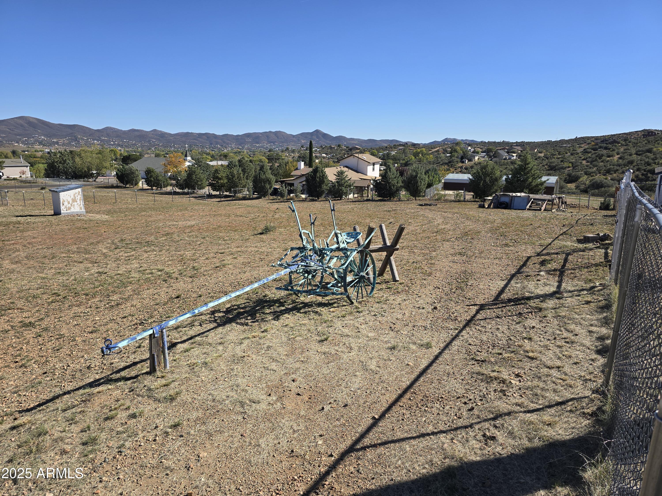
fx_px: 440
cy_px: 248
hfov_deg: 73.9
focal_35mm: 23
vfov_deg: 58.9
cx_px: 331
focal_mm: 6.3
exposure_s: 1/887
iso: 12
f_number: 1.7
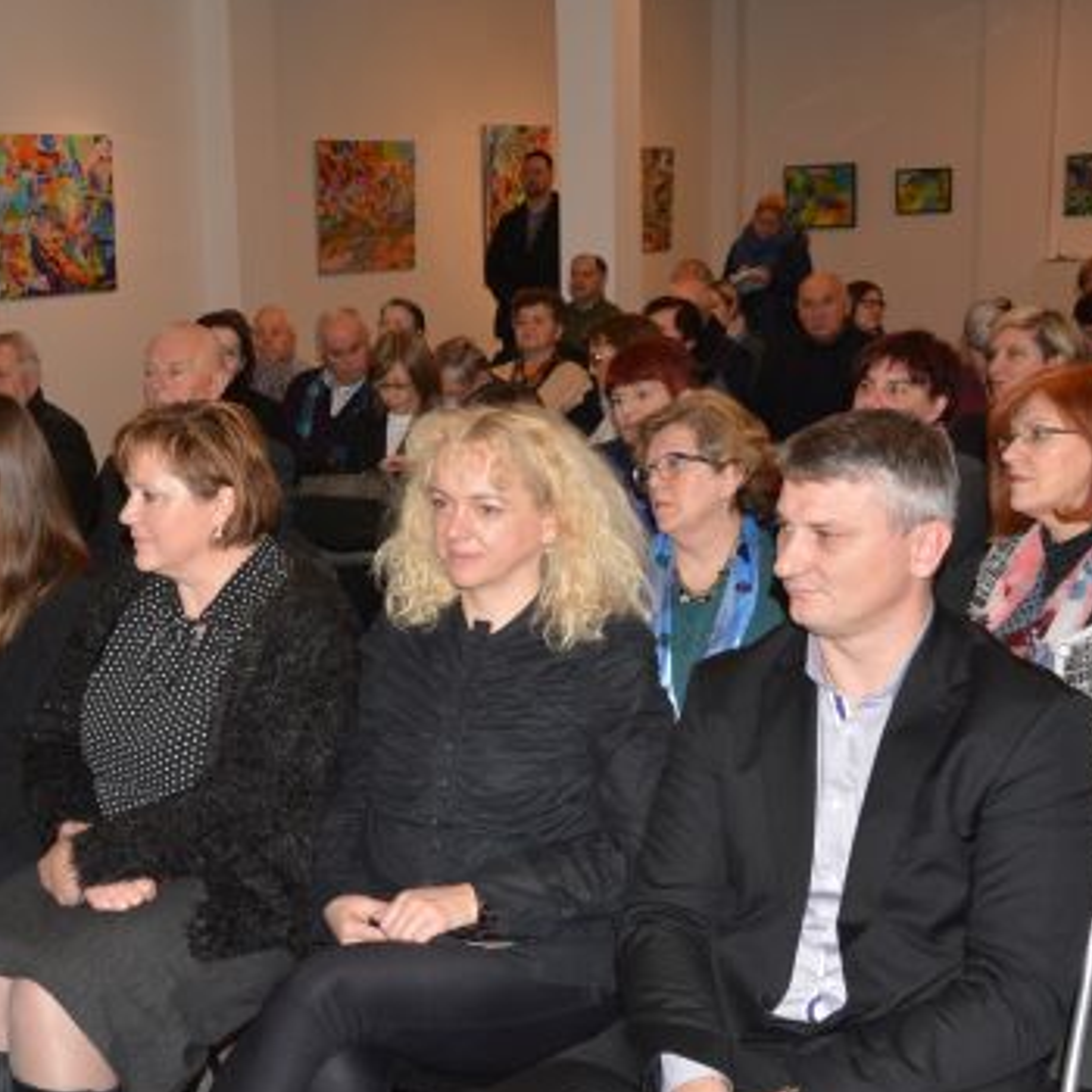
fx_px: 1917
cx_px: 309
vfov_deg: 31.8
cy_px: 599
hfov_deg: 31.4
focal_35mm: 54
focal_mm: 25
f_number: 10
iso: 1250
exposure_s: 1/60
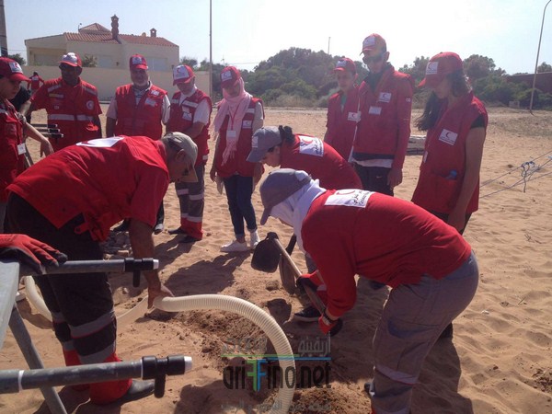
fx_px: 558
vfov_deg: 40.7
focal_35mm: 35
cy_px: 207
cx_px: 276
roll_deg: -1.9
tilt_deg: -15.4
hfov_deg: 52.6
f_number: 2.4
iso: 50
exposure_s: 1/2208
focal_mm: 4.28
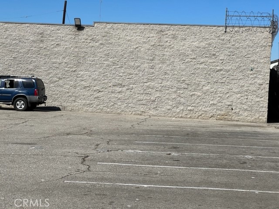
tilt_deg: -2.2
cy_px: 104
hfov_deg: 25.3
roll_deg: -3.5
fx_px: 621
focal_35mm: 77
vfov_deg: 19.1
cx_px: 140
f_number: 2.8
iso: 32
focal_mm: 9
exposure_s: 1/1325
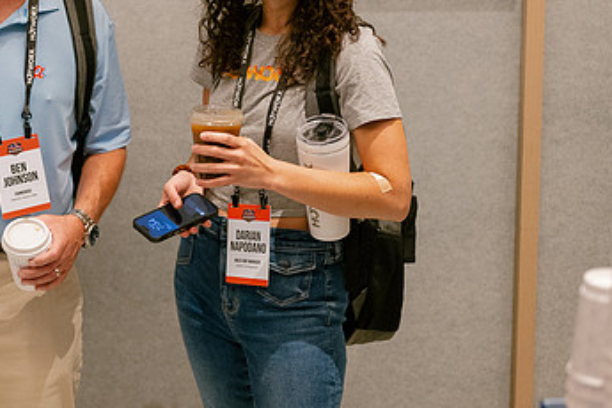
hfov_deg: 24.0
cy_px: 102
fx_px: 1428
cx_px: 163
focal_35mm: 84
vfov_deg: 16.2
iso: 1600
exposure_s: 1/125
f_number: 2.2
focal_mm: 50
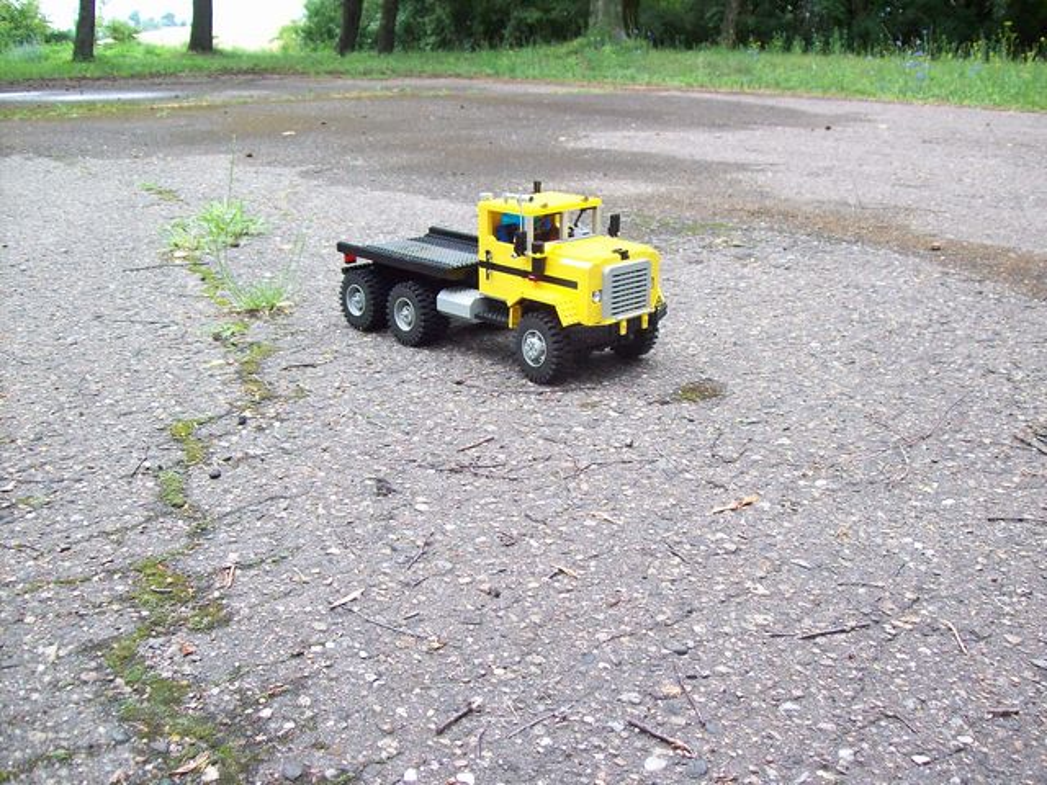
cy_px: 392
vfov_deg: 39.7
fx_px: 1089
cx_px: 524
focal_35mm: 36
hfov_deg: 51.4
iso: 84
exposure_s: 1/64
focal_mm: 6
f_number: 2.7
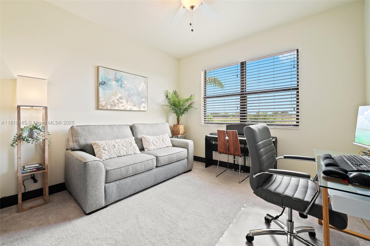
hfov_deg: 104.3
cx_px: 185
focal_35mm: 14
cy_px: 123
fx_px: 144
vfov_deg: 81.1
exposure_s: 1/8
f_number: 8
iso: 200
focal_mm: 14
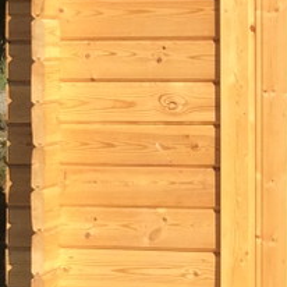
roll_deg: +0.4
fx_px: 1651
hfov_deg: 9.9
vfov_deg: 9.9
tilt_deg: -1.9
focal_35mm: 176
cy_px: 27
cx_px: 290
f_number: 2.4
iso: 32
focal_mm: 3.3
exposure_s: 1/1300
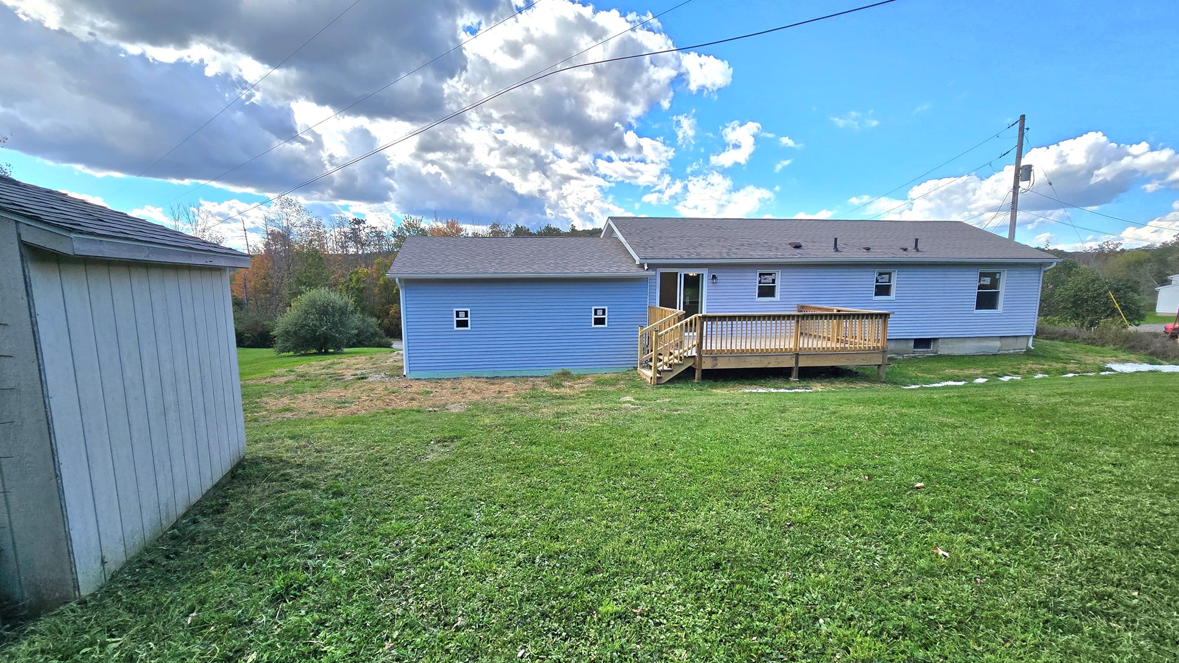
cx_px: 565
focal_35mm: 15
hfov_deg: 102.9
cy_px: 353
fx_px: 469
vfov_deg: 70.5
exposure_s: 1/1667
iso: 50
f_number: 2.2
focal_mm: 2.2
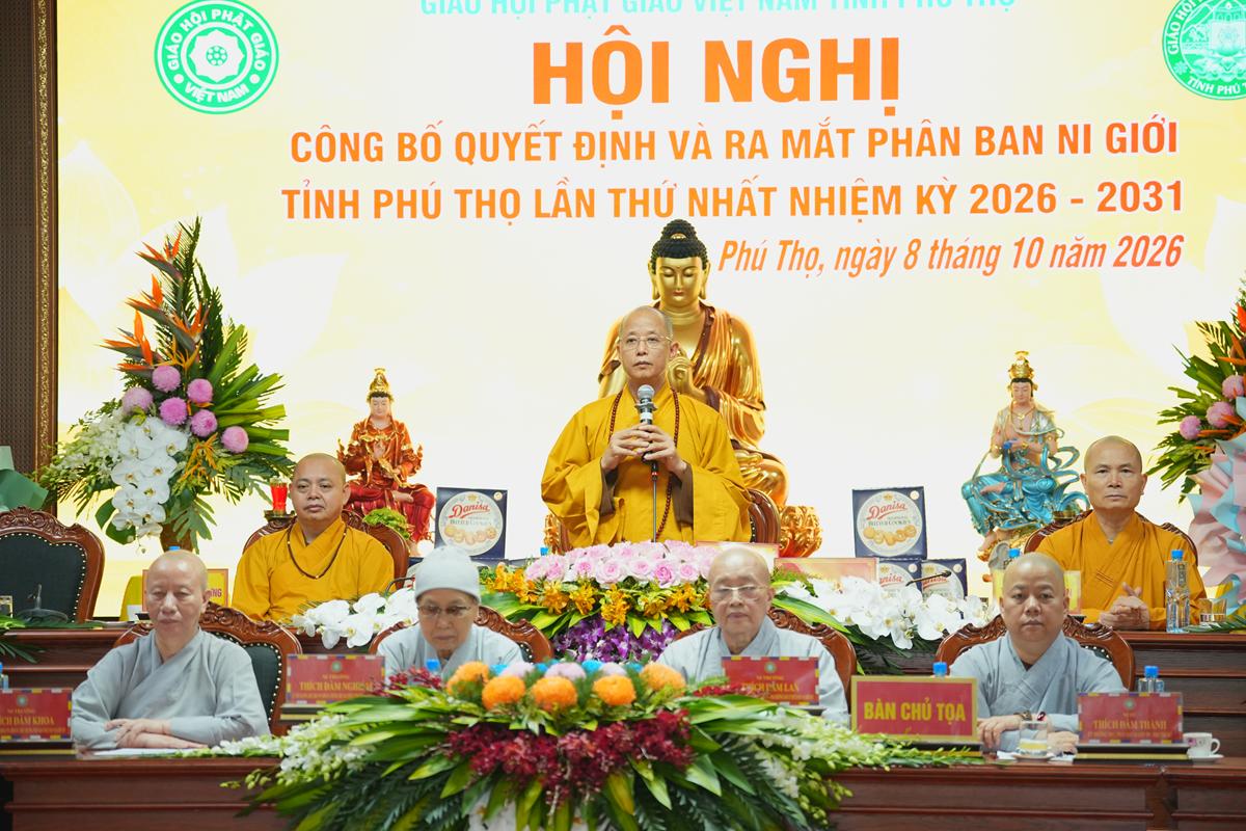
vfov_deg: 12.1
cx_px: 623
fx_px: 3911
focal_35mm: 113
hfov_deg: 18.1
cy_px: 416
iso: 2000
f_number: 2.8
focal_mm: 113
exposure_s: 1/125
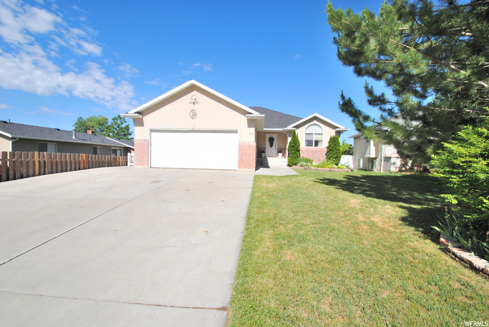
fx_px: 204
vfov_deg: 77.5
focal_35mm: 15
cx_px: 244
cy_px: 164
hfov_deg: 100.3
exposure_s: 1/400
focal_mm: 10
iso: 100
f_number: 7.1
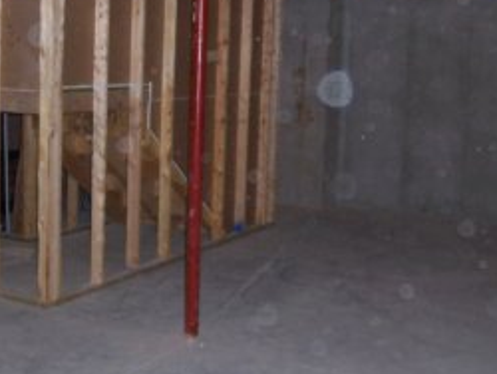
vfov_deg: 25.2
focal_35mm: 58
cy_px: 139
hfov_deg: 33.1
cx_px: 195
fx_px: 834
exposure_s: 1/60
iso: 140
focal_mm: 5.5
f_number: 2.8
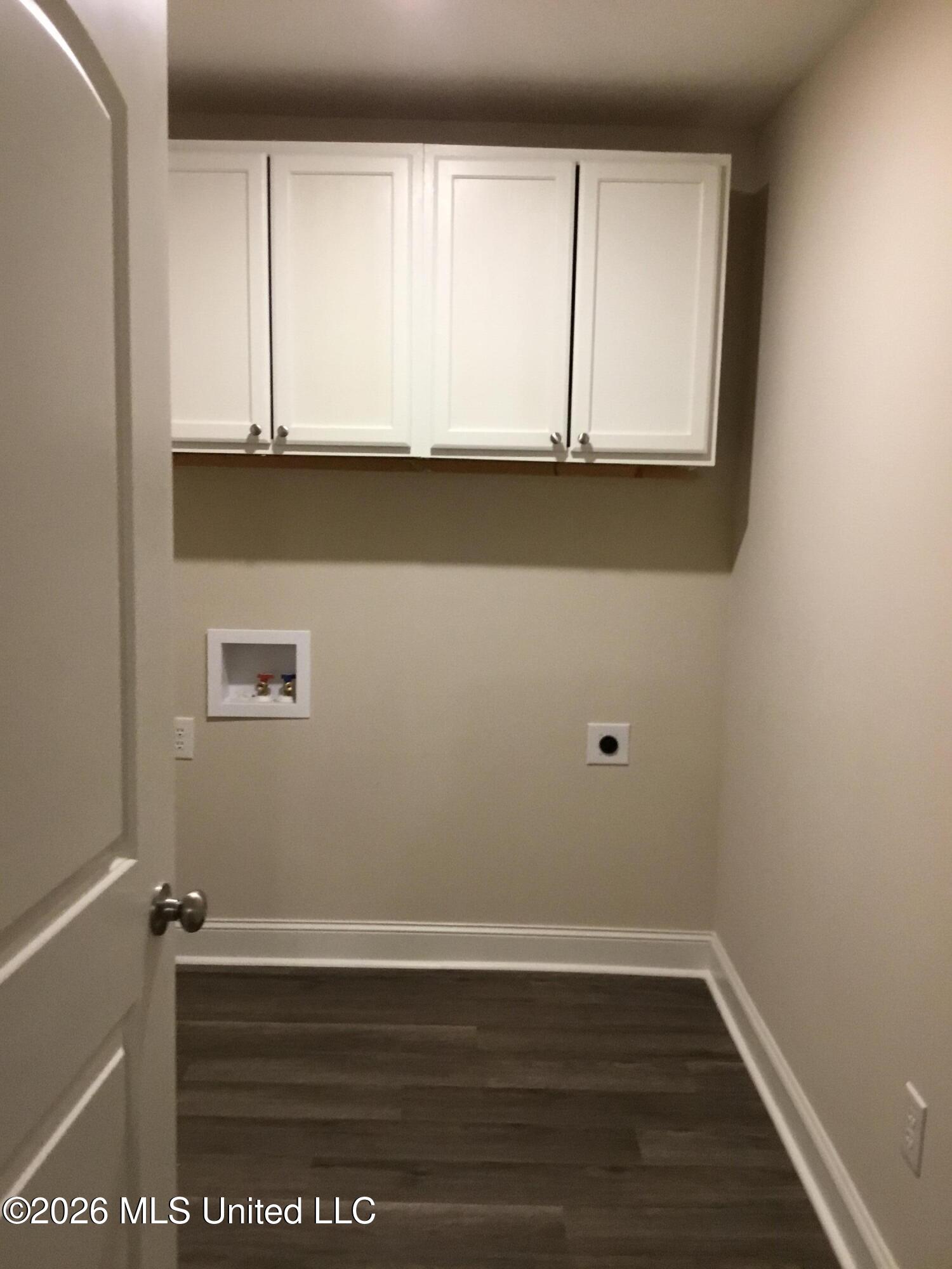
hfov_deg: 45.4
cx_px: 476
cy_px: 634
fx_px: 1137
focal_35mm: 31
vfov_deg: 58.4
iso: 125
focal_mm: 3.3
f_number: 2.4
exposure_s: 1/30
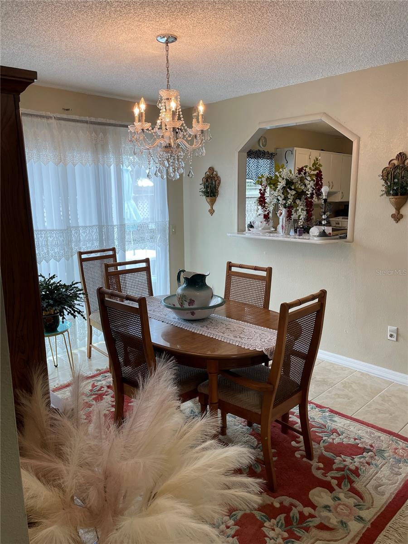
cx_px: 204
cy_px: 272
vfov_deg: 67.3
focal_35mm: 26
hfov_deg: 53.1
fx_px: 409
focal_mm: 4.2
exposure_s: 1/120
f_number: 1.6
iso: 64
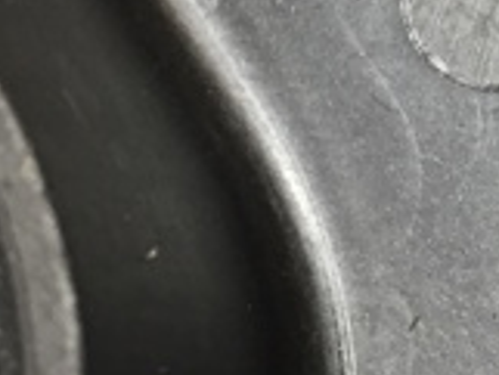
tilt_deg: -50.7
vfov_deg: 12.7
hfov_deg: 16.6
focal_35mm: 115
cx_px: 542
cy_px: 6
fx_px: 1659
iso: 80
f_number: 2.2
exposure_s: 1/33
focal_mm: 4.15
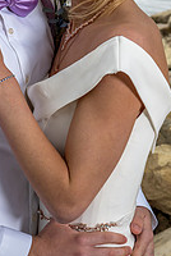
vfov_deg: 20.0
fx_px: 717
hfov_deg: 13.5
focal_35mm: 101
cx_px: 17
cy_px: 59
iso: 100
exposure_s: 1/250
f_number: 8
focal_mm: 45
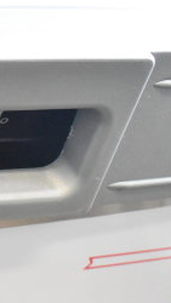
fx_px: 740
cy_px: 191
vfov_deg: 23.1
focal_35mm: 92
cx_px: -165
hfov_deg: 11.9
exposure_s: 1/80
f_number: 4.5
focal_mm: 24
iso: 6400
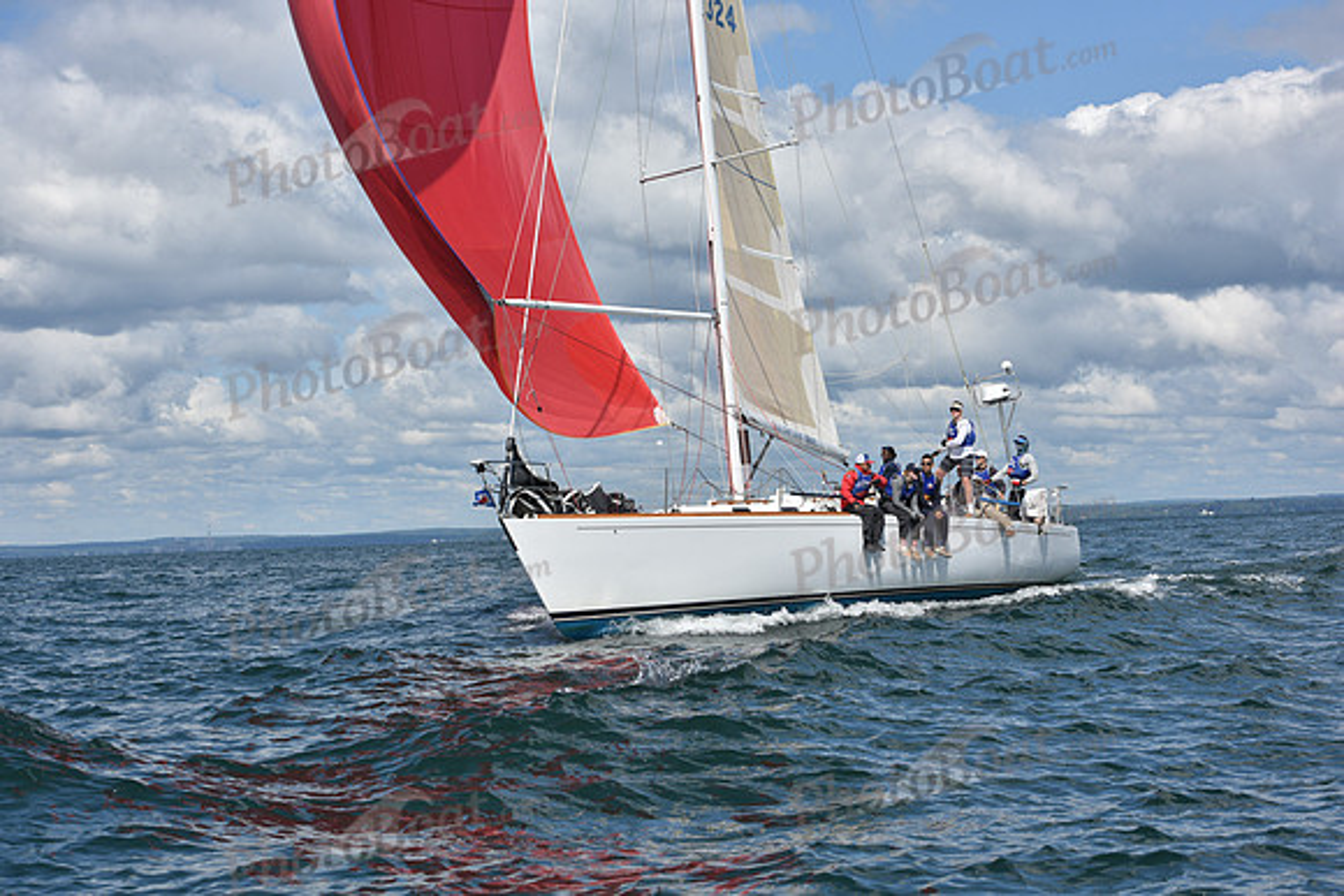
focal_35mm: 70
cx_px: 672
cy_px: 448
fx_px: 2614
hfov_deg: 28.8
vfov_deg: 19.5
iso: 250
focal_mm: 70
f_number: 8
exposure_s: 1/1250
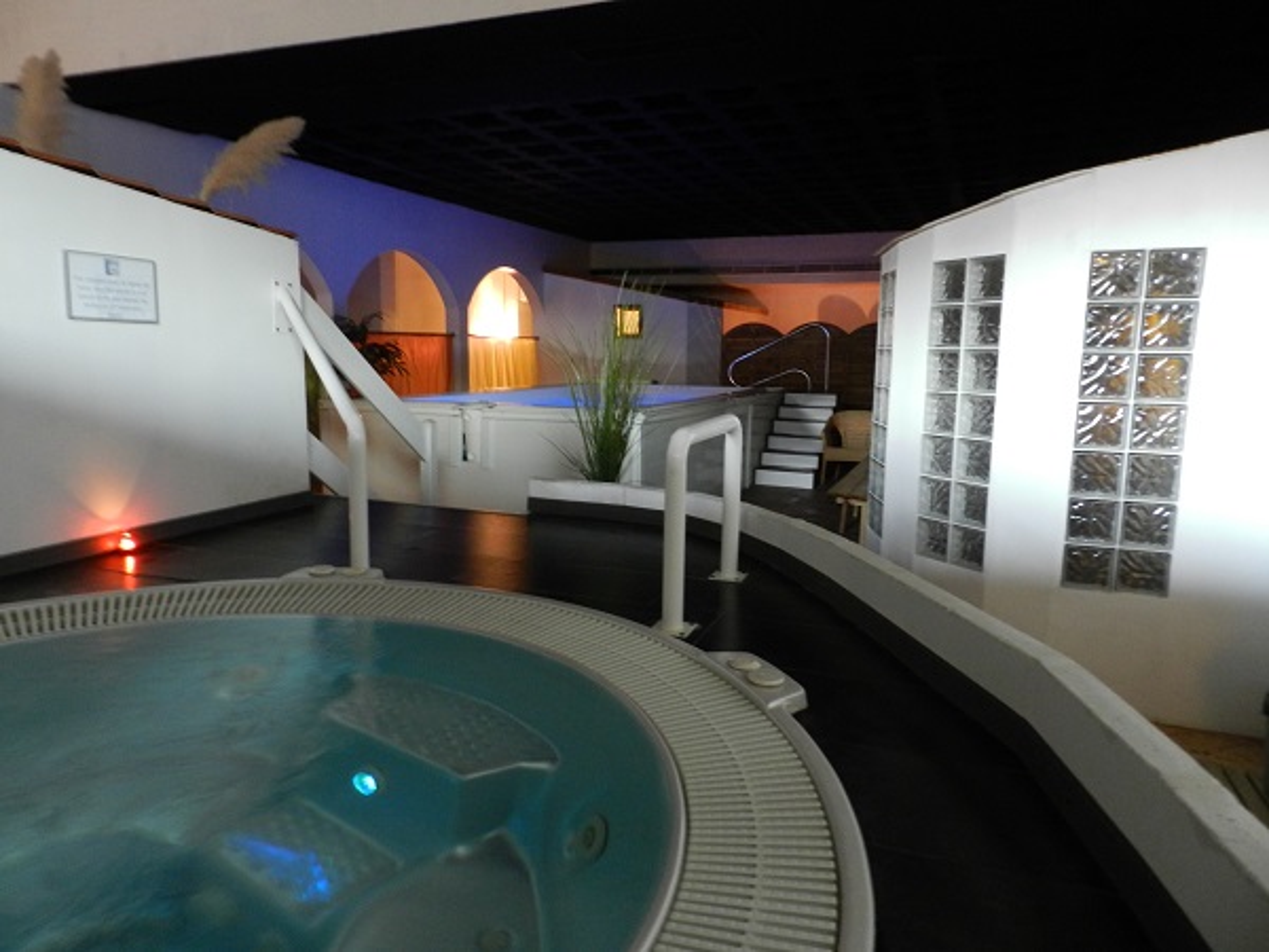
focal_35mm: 23
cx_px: 634
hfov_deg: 73.9
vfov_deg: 58.9
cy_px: 476
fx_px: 843
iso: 400
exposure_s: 1/2
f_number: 3.4
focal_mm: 4
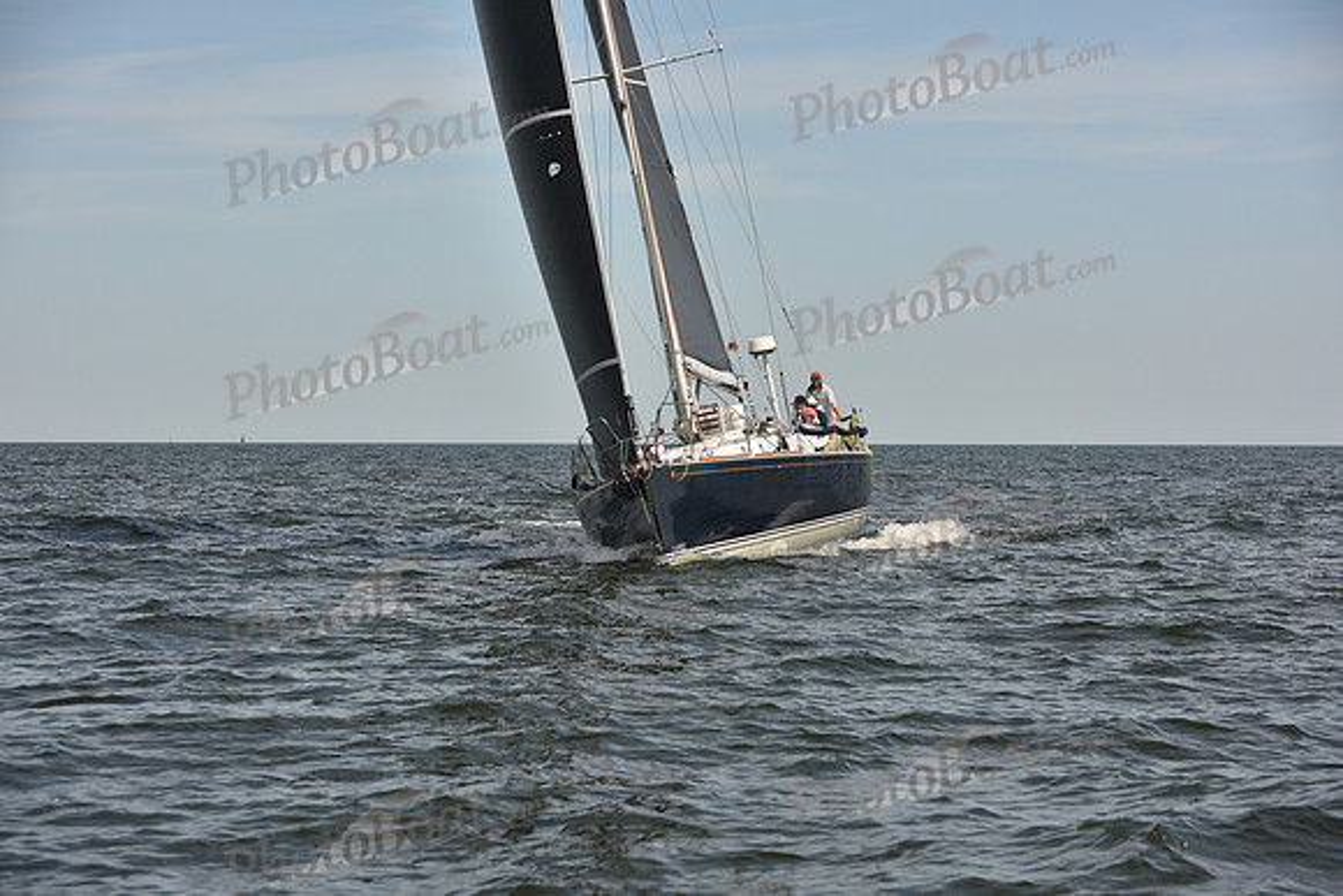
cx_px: 672
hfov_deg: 21.5
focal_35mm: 95
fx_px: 3545
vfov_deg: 14.4
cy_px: 448
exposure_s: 1/800
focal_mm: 95
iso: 250
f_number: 6.3
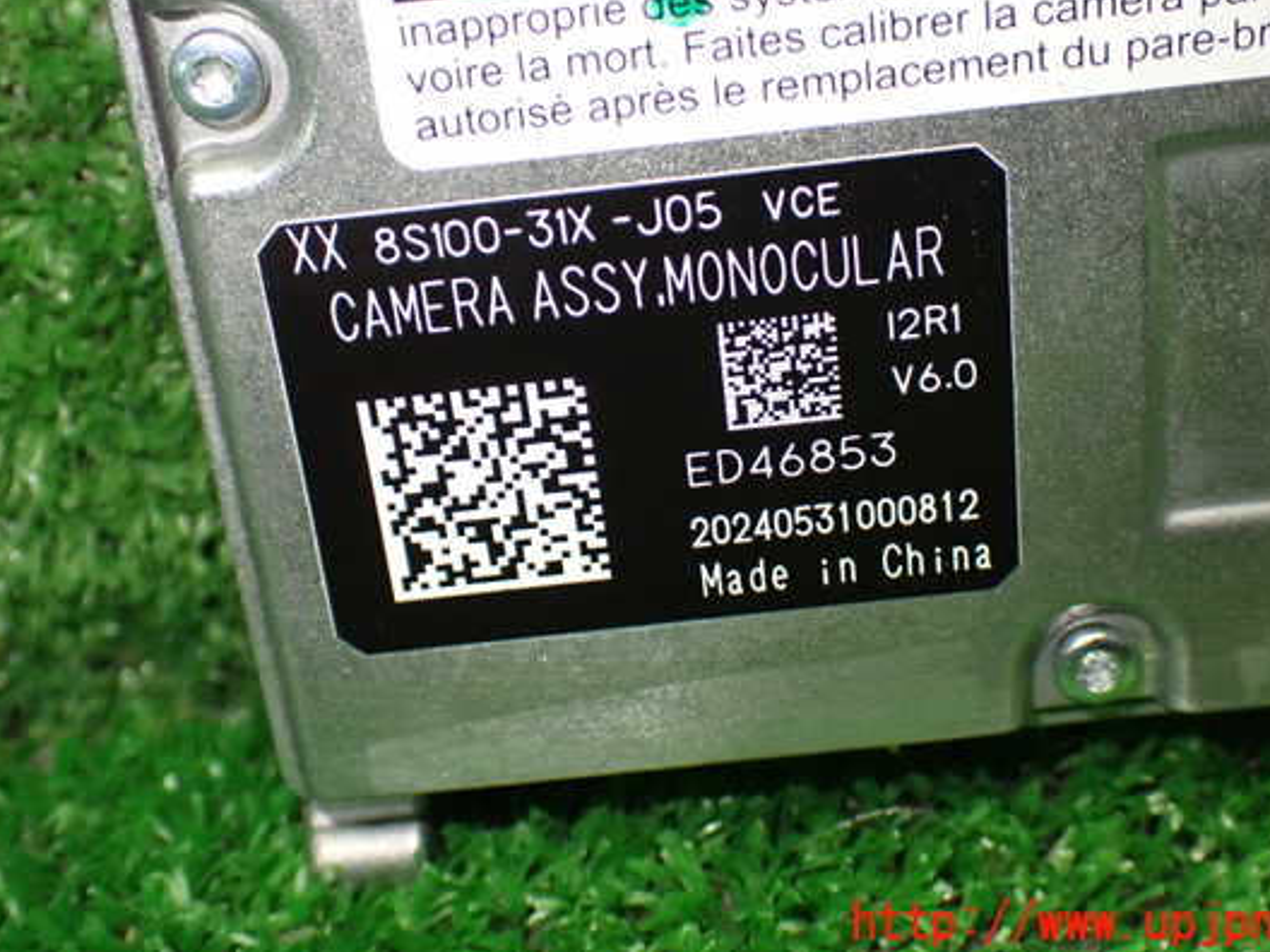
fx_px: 1834
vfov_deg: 29.1
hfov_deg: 38.2
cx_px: 673
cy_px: 413
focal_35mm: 50
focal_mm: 7.84
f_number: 2.9
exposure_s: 1/160
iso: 800
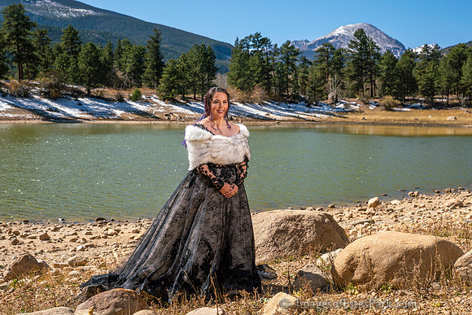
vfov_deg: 33.4
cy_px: 158
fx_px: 525
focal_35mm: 40
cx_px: 236
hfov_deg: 48.4
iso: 100
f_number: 5.6
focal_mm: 40
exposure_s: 1/640
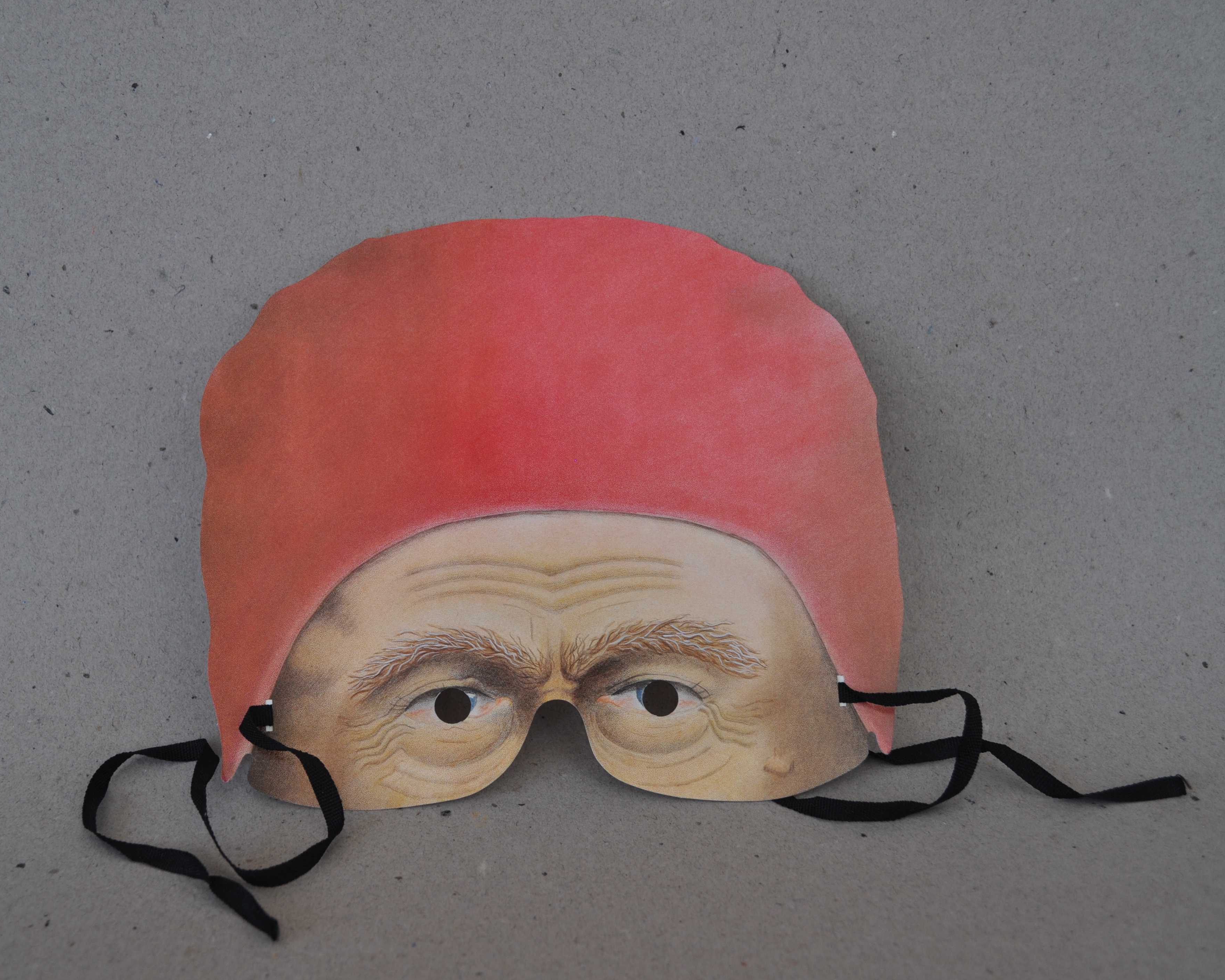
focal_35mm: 41
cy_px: 487
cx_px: 536
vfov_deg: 36.5
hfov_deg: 44.7
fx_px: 1487
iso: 200
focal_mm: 24
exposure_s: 1/160
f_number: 6.3
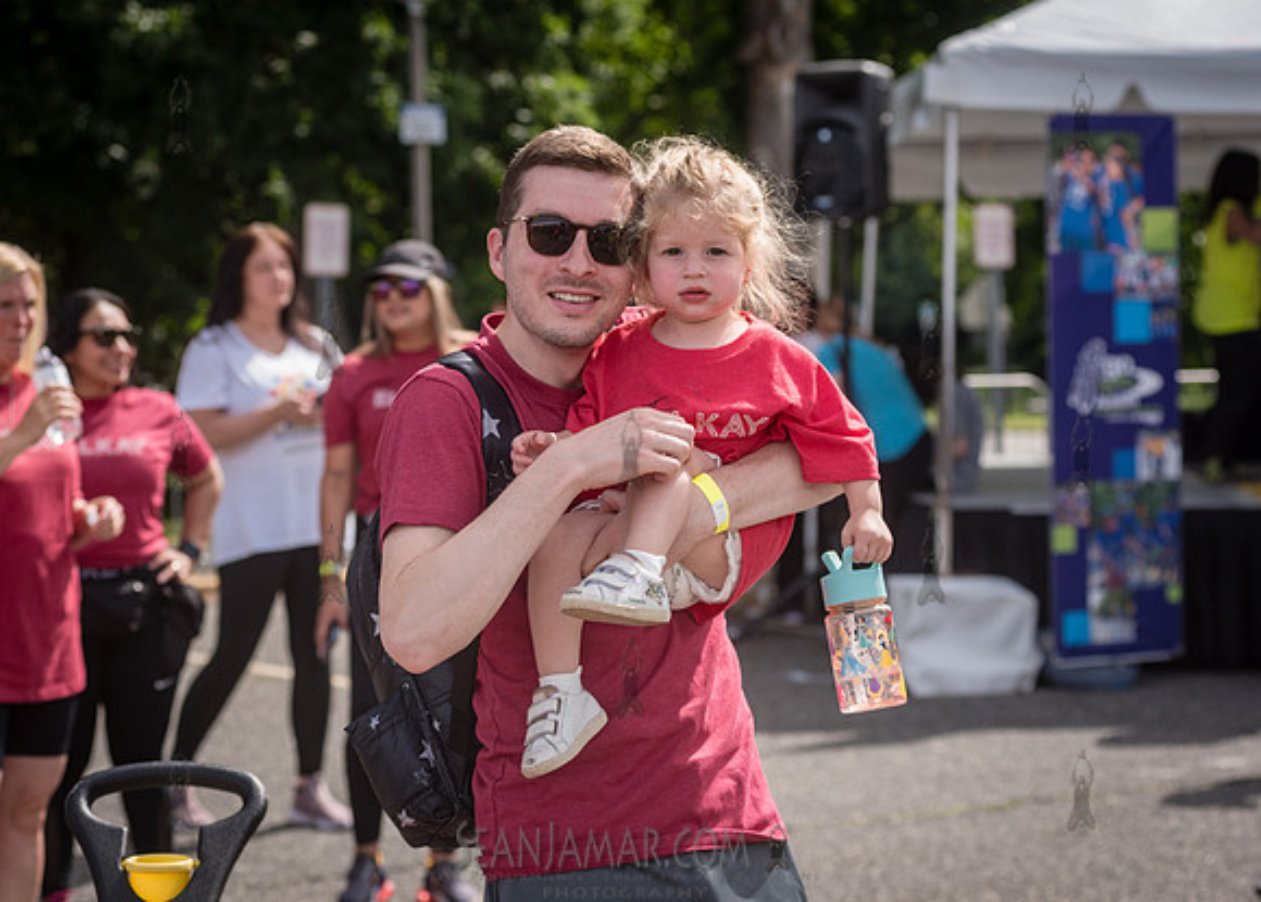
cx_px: 650
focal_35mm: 86
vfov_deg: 16.6
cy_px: 452
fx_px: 3094
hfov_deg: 23.0
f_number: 4.5
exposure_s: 1/1600
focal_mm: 80
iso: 250
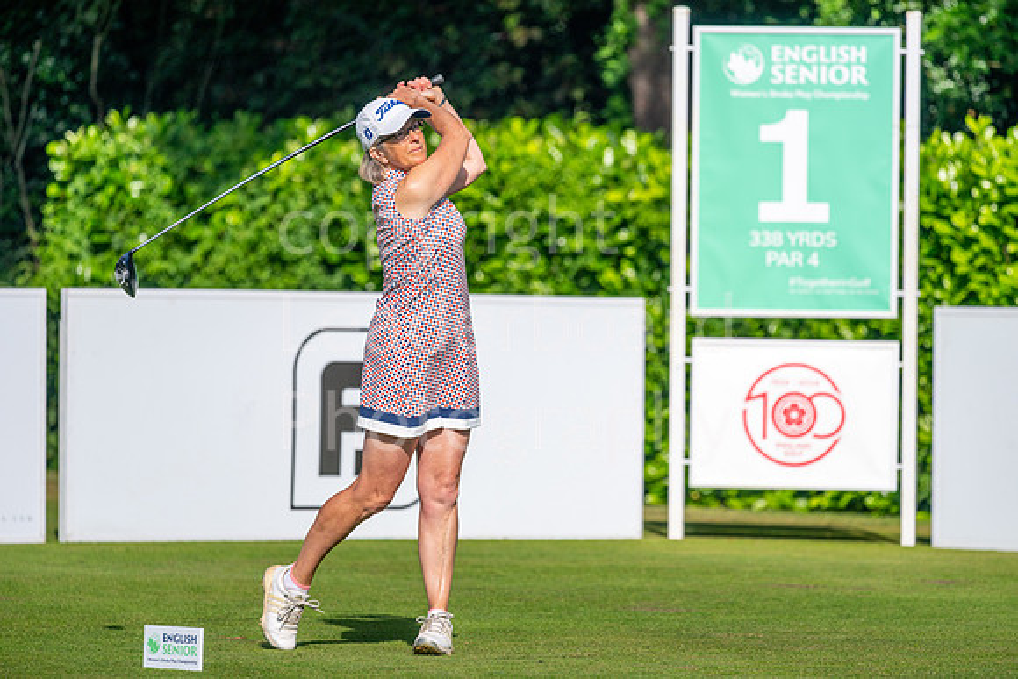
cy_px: 340
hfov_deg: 6.9
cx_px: 509
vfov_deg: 4.6
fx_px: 8485
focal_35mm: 300
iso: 200
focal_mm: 300
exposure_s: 1/4000
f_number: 5
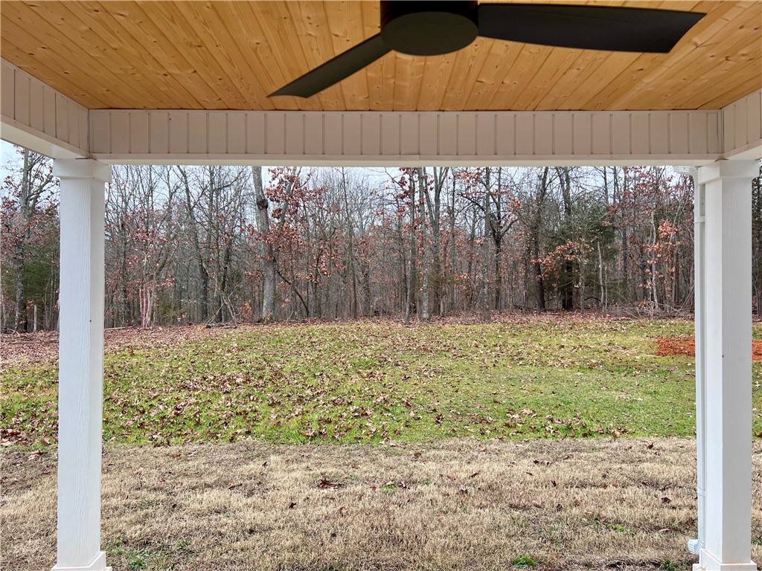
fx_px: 572
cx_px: 381
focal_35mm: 26
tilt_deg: +0.3
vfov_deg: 53.1
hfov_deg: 67.3
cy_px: 286
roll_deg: +0.2
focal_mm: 5.7
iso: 40
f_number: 1.5
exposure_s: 1/278
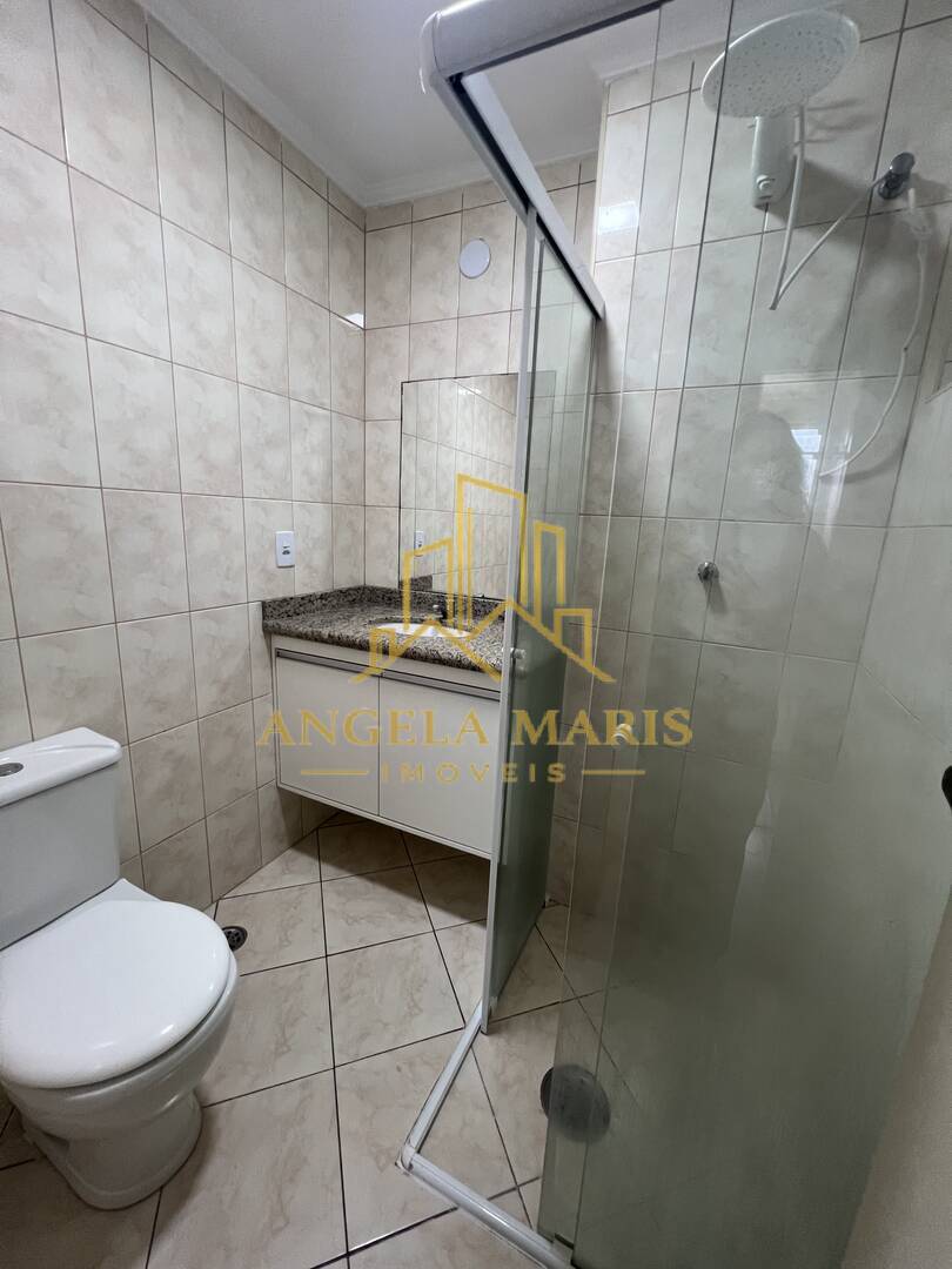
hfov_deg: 89.9
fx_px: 477
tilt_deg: -12.2
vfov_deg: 106.2
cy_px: 634
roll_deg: -3.5
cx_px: 476
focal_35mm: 13
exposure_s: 1/120
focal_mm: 1.57
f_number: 1.8
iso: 250
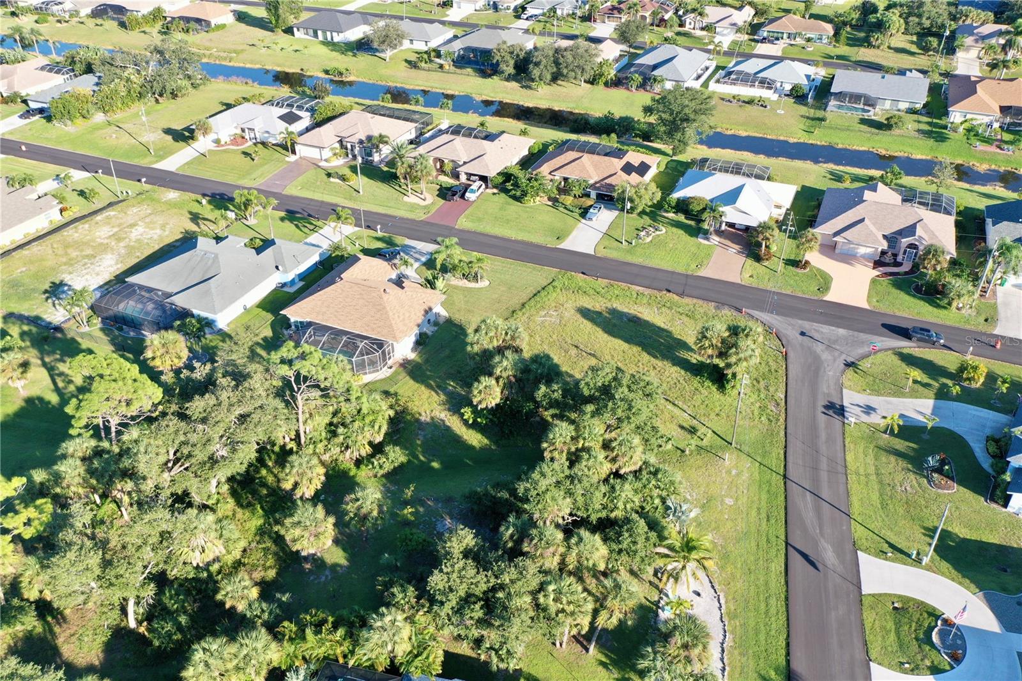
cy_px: 340
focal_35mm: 28
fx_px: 795
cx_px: 511
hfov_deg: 65.5
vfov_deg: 46.4
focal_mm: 10.26
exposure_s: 1/200
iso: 100
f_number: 5
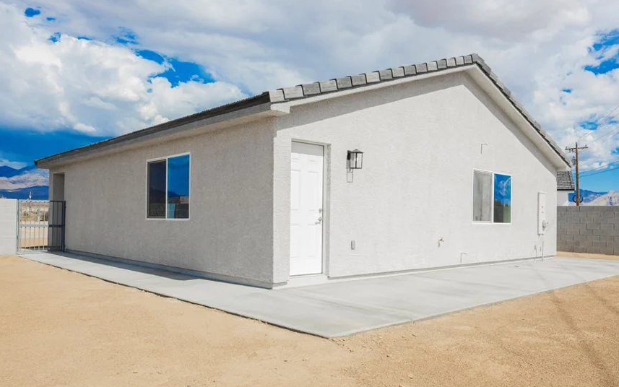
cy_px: 215
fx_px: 472
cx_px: 329
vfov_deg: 44.5
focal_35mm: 28
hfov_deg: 66.4
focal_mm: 23
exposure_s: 1/400
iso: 100
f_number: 8
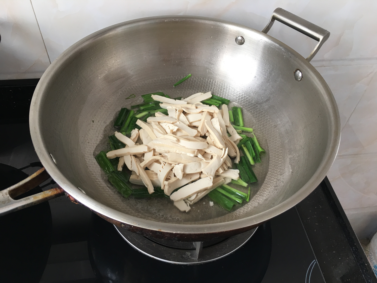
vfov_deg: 48.2
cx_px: 188
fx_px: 316
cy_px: 142
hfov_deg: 61.7
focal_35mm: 29
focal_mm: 4.15
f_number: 2.2
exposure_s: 1/17
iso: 32
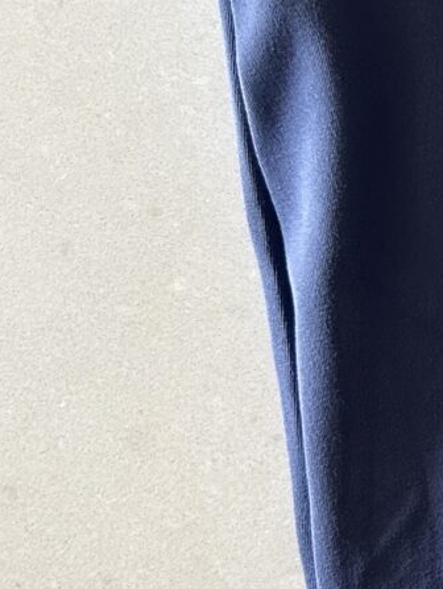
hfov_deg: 11.3
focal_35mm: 119
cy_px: 264
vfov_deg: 16.5
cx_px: 887
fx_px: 2028
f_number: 1.5
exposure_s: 1/79
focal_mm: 5.7
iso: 125
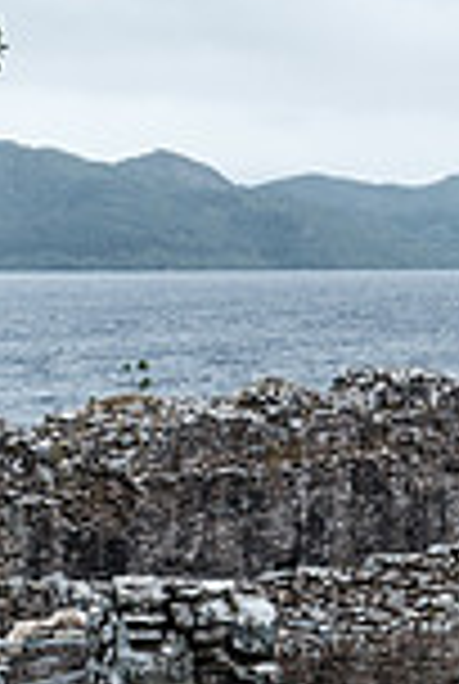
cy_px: 414
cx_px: 382
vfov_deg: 16.5
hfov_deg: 11.1
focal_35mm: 124
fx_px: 2361
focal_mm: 28.3
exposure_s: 1/420
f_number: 3.2
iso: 320
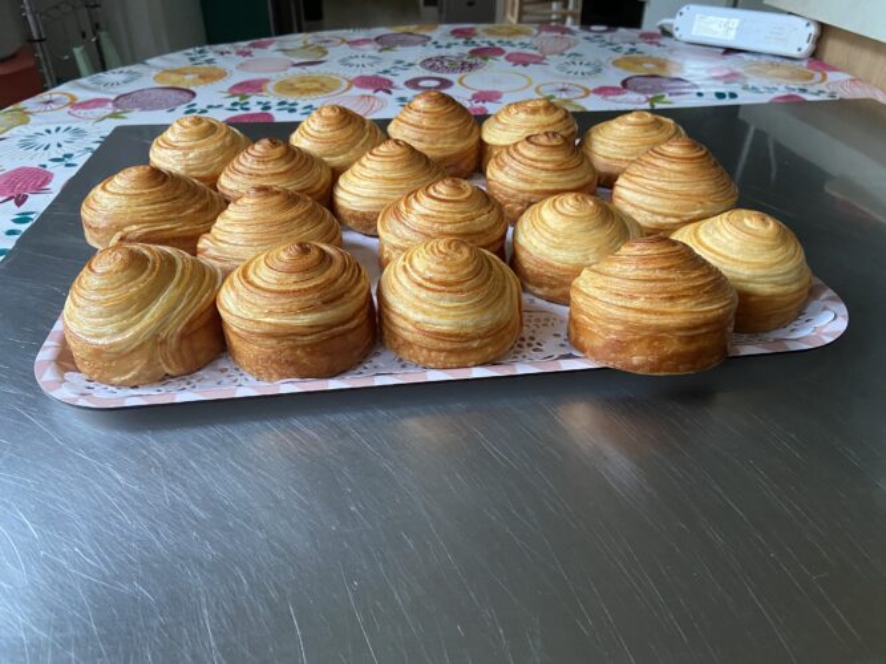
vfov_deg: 53.0
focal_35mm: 26
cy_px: 332
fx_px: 665
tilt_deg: -34.4
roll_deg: -1.1
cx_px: 443
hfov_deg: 67.3
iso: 400
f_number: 1.8
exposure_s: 1/60
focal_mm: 4.25
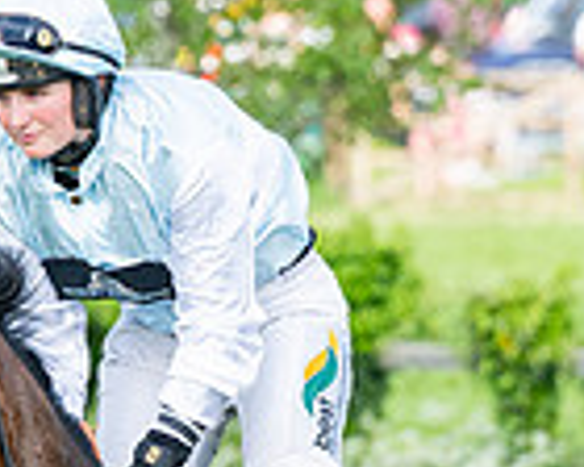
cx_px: 2
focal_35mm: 873
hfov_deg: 2.2
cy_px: 532
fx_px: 15089
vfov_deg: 1.8
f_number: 4
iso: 400
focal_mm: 145
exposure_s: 1/1250
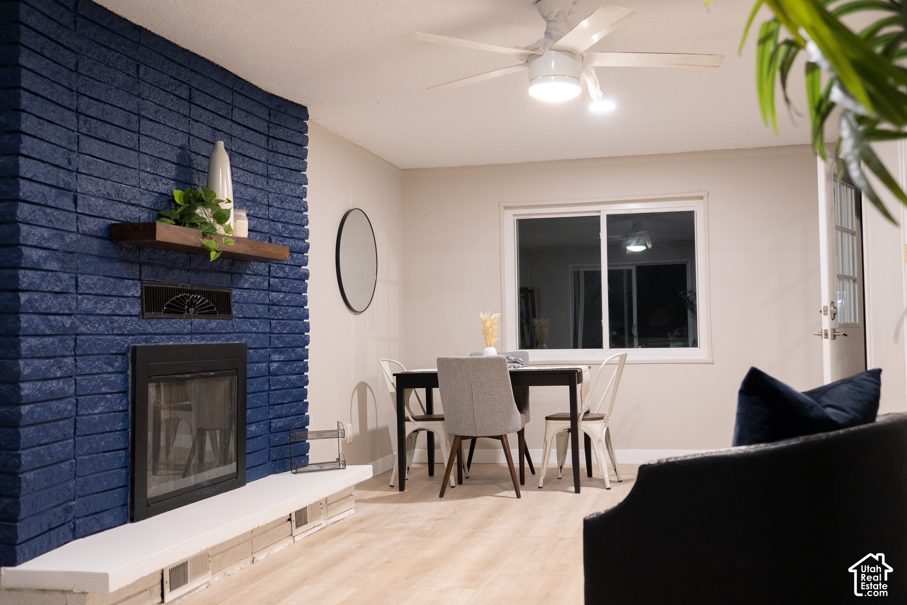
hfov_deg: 52.8
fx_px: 914
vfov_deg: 36.6
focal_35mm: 36
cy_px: 302
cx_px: 454
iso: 800
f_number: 2.8
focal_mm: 24.2
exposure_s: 1/45
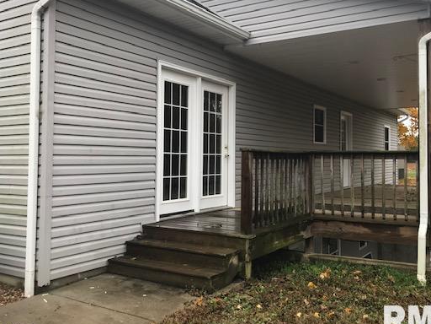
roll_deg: +1.1
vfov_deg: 40.7
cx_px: 242
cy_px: 146
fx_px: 436
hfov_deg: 52.5
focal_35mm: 35
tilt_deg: +0.1
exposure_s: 1/63
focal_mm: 3.99
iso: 32
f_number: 1.8
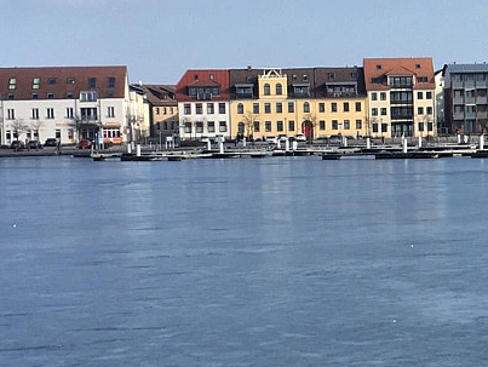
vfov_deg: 12.9
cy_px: 180
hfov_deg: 16.3
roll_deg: +1.9
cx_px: 615
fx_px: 1623
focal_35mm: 115
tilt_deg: -1.4
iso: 25
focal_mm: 4.15
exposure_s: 1/530
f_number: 2.2
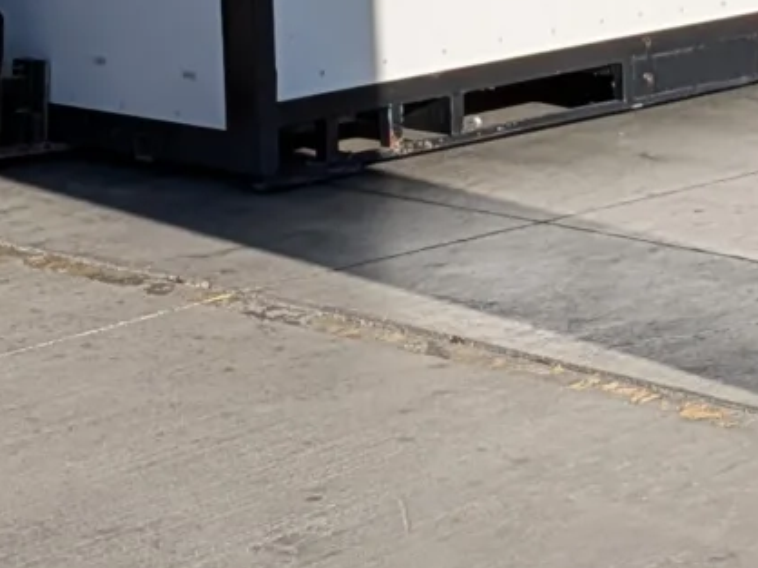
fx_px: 3217
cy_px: -377
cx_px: 637
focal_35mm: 147
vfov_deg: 9.7
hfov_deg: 13.4
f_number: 1.7
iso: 44
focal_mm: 4.53
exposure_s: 1/4016
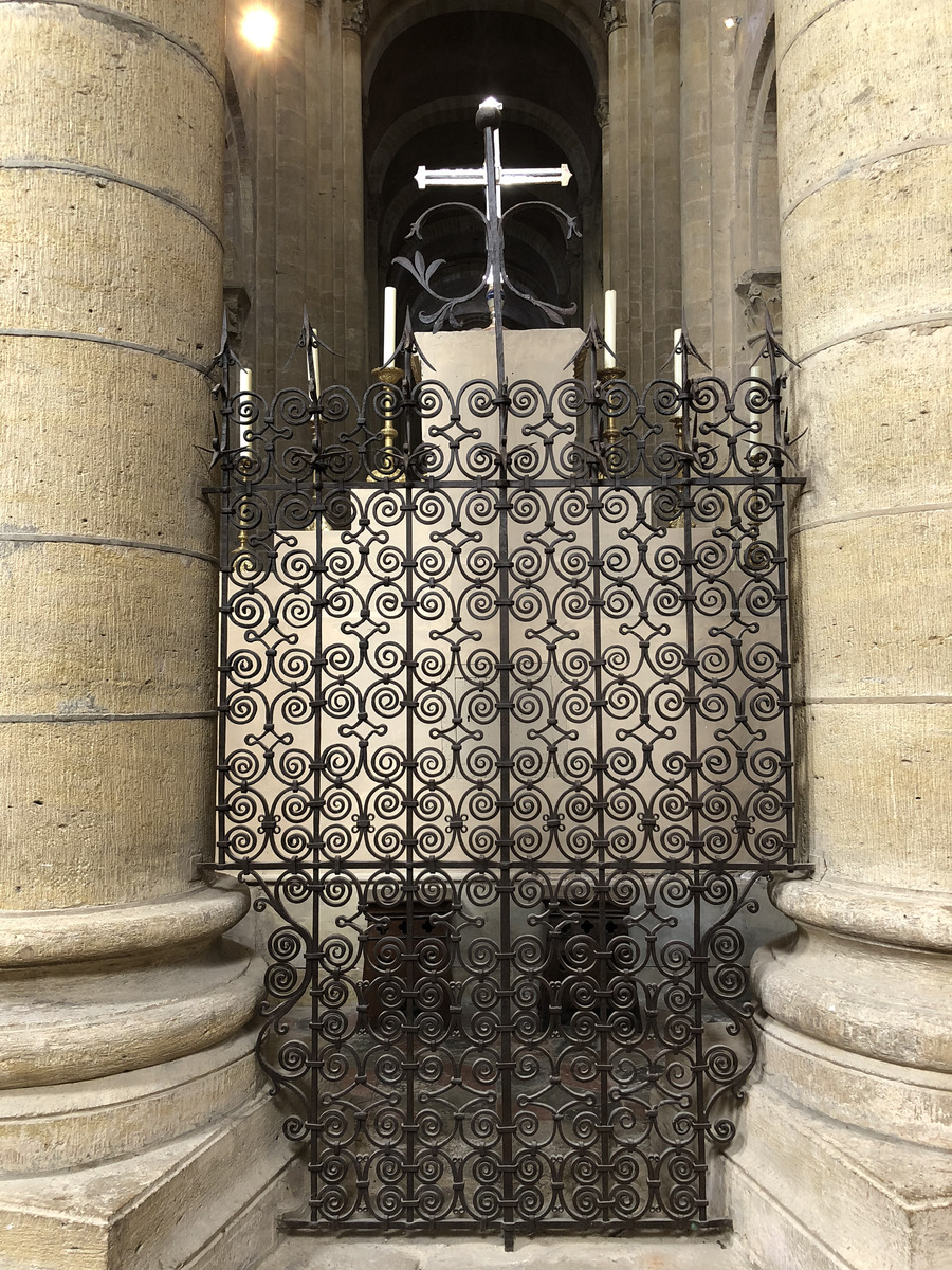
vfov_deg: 63.4
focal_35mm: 28
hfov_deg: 49.7
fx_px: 1027
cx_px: 476
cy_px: 635
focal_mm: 4
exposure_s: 1/17
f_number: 1.8
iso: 40
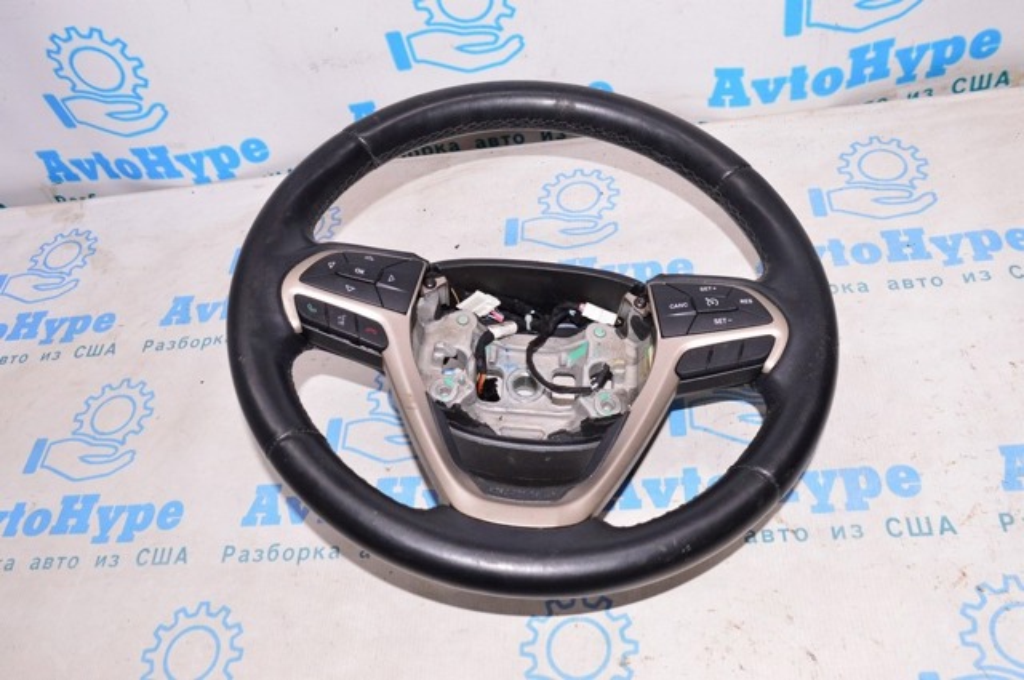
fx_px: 895
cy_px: 340
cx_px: 512
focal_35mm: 32
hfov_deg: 59.6
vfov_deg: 41.6
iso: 1600
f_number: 8
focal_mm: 21
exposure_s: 1/160
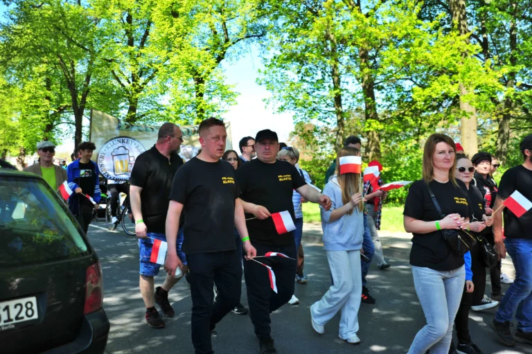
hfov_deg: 50.7
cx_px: 266
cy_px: 177
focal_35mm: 38
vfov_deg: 35.0
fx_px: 561
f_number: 4
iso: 250
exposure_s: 1/400
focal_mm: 38
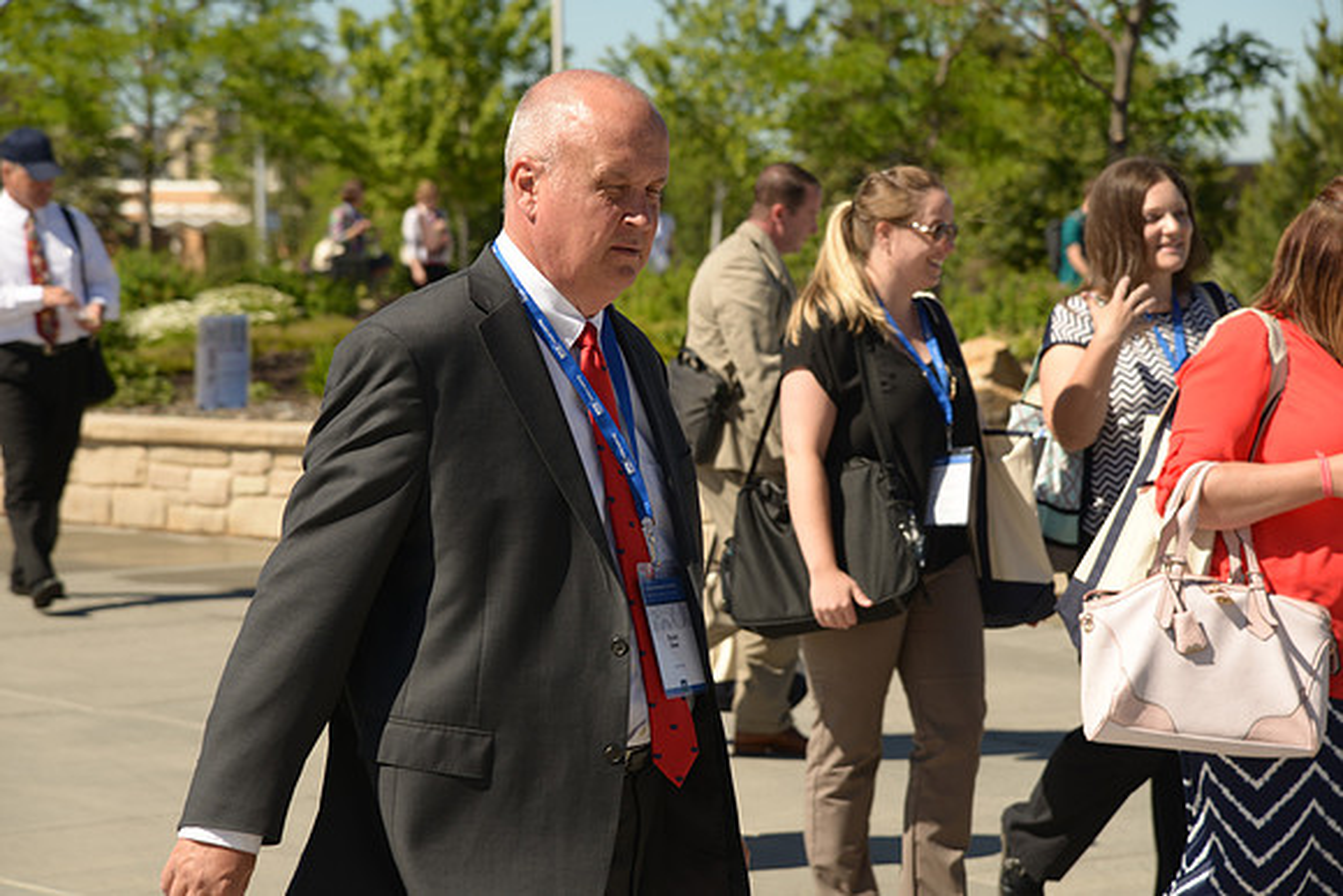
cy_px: 448
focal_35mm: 120
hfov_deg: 17.1
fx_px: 4478
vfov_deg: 11.4
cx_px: 672
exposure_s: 1/250
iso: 100
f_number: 8
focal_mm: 120
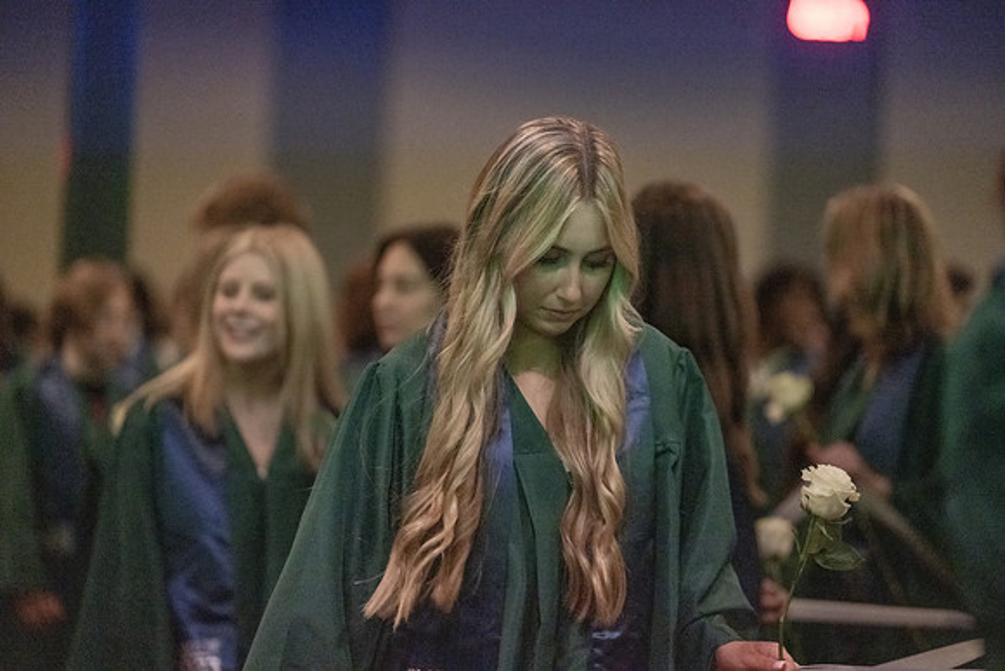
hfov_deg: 13.2
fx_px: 4328
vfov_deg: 8.9
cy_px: 336
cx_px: 502
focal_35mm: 155
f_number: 2.8
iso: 20000
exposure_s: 1/320
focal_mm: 155
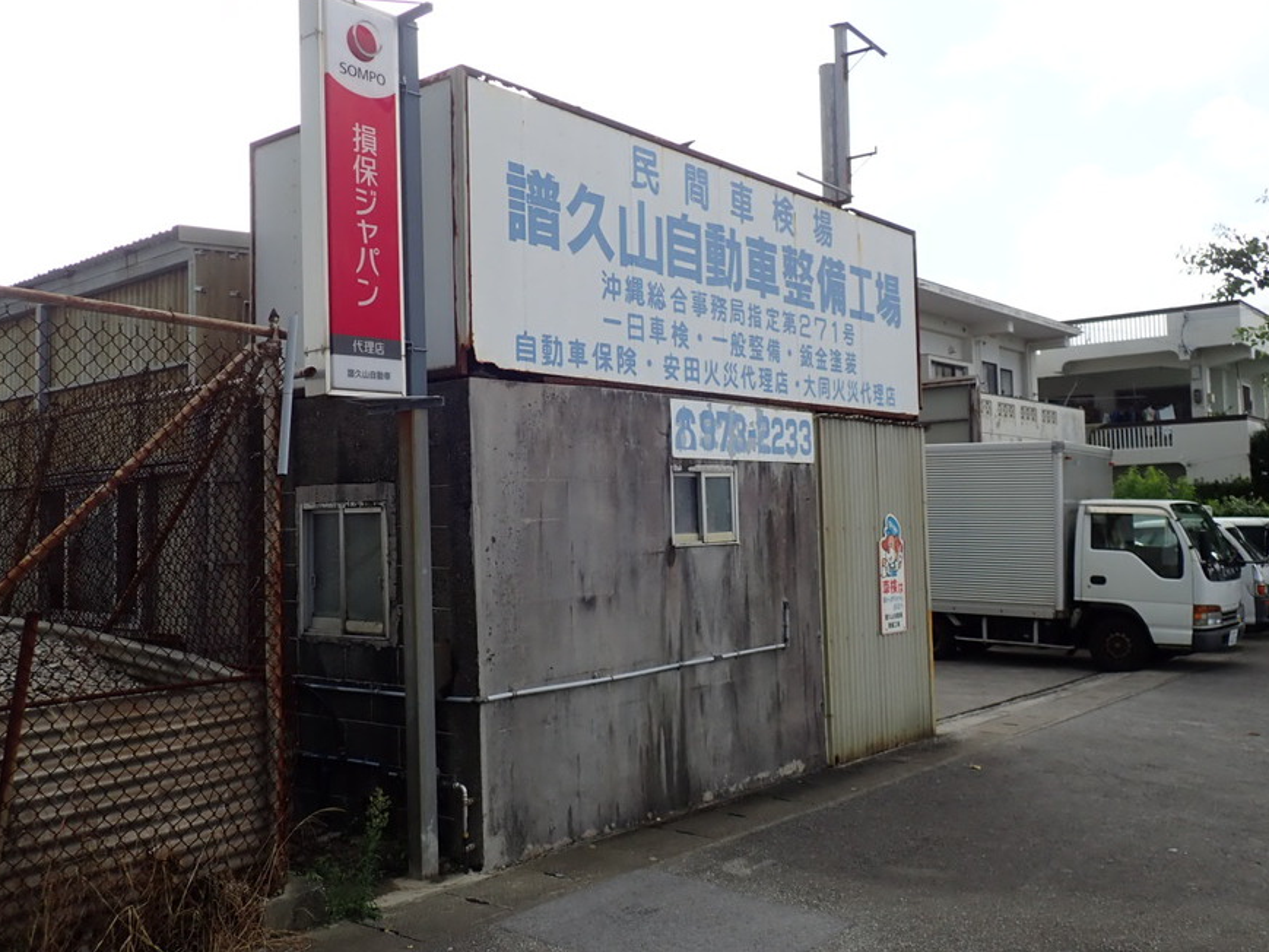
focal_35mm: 33
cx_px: 594
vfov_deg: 42.9
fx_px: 1210
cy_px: 438
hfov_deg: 55.3
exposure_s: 1/640
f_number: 3.2
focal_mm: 5.14
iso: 100
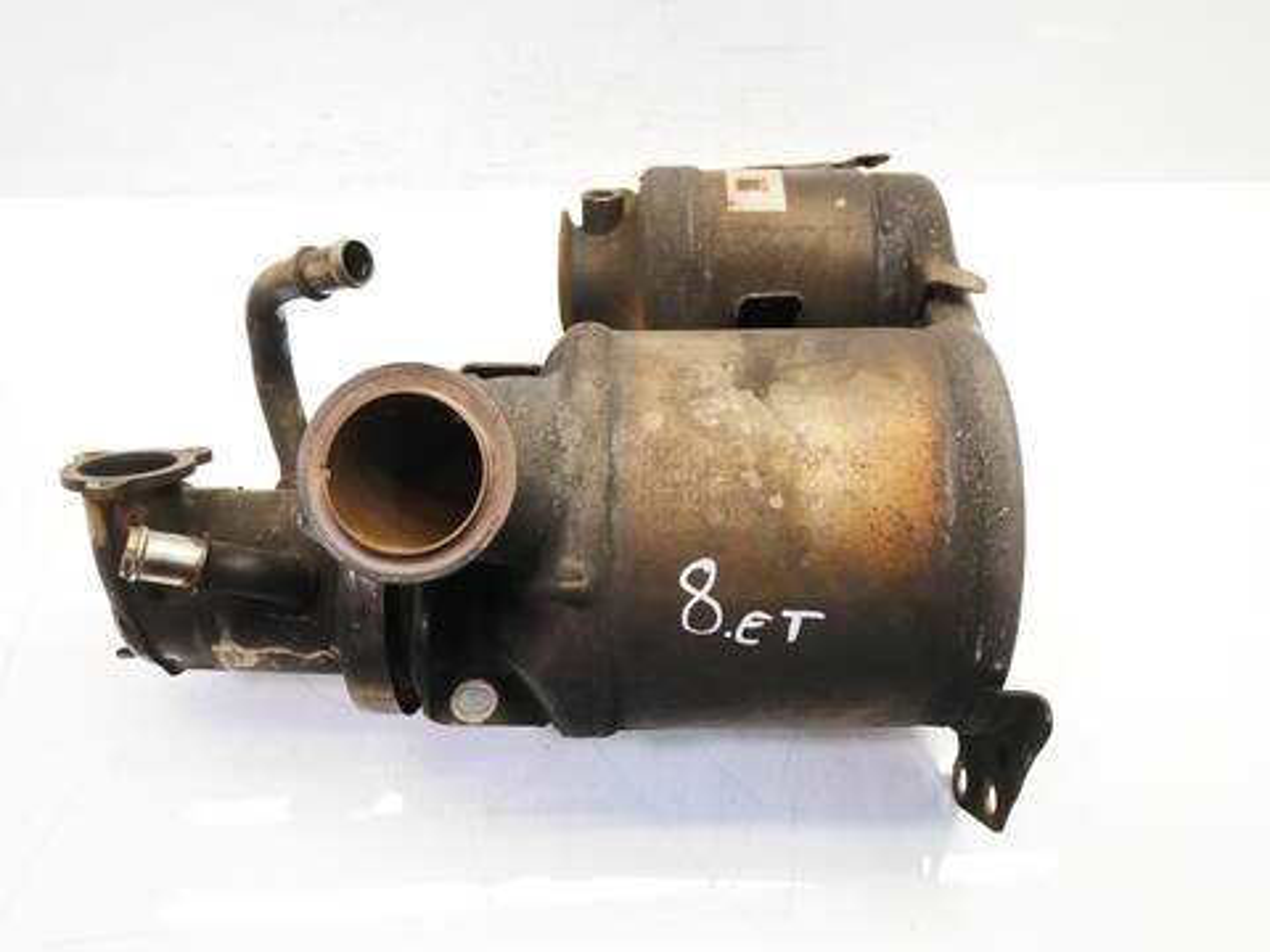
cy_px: 476
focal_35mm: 30
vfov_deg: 46.8
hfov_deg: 60.0
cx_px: 635
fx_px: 1101
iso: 640
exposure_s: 1/60
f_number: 3.8
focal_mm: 15
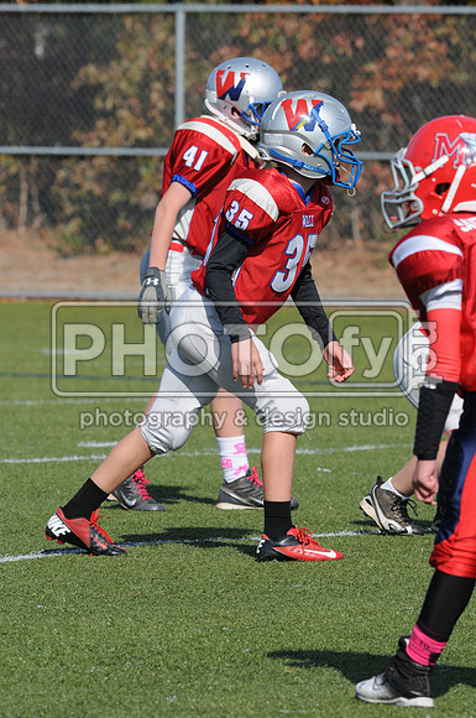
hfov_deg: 3.0
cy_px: 359
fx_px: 8951
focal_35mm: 450
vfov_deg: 4.6
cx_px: 238
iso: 200
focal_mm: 300
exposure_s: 1/500
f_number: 9
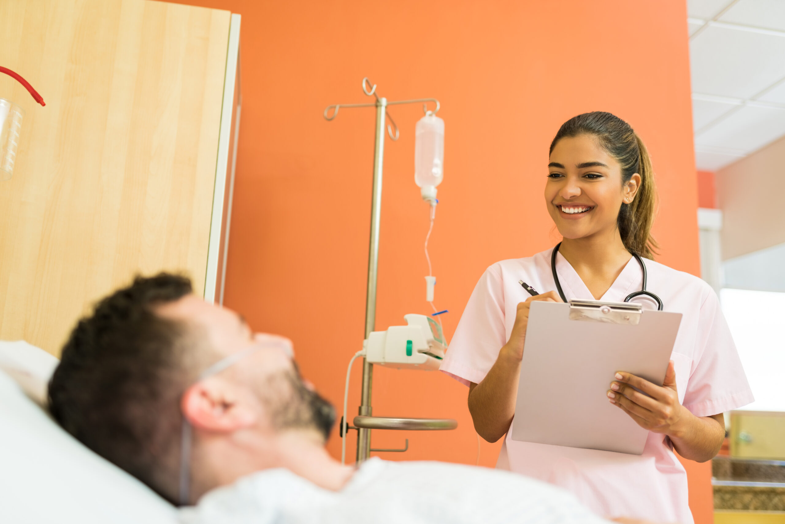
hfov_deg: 54.4
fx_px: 763
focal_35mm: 35
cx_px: 392
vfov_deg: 37.9
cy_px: 262
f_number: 1.8
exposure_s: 1/160
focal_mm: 35
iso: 100
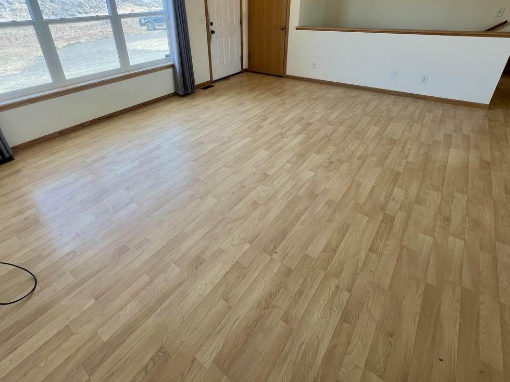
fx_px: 250
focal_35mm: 17
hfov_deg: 90.8
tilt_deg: -26.5
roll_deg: +2.7
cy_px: 134
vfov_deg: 72.9
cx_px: 233
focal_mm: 1.57
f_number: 1.8
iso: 32
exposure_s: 1/99
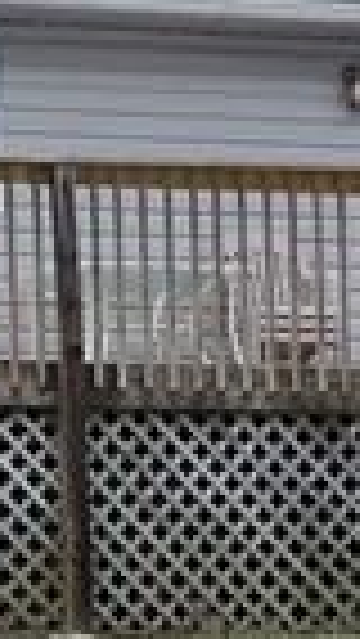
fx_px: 5712
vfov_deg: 6.4
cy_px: 324
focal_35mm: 337
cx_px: -495
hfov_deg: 3.6
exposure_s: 1/200
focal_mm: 7.7
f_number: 3.4
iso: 100
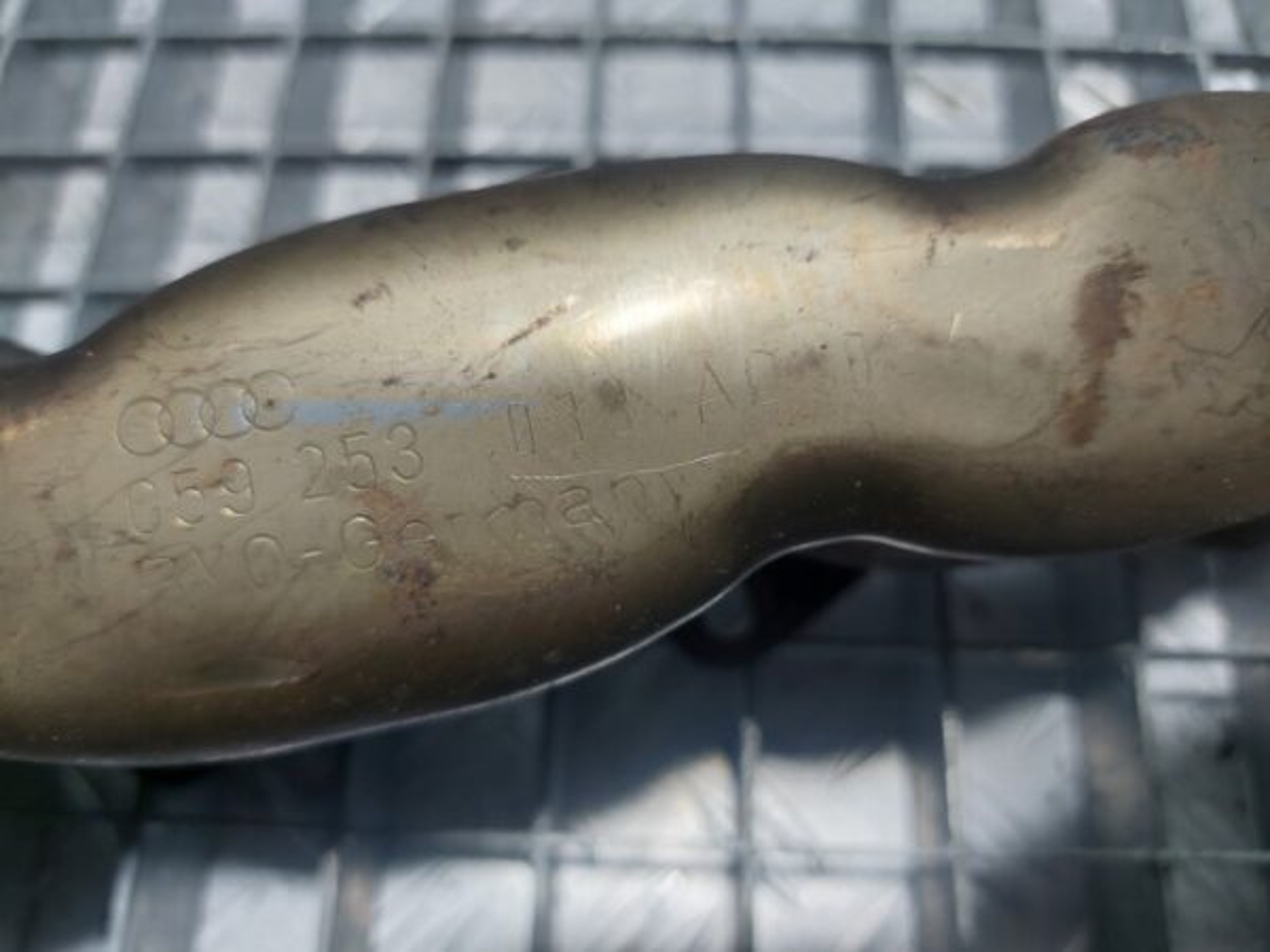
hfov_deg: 69.4
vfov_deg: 54.9
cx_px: 635
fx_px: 917
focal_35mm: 25
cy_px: 476
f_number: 1.8
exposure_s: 1/100
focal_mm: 5.23
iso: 50
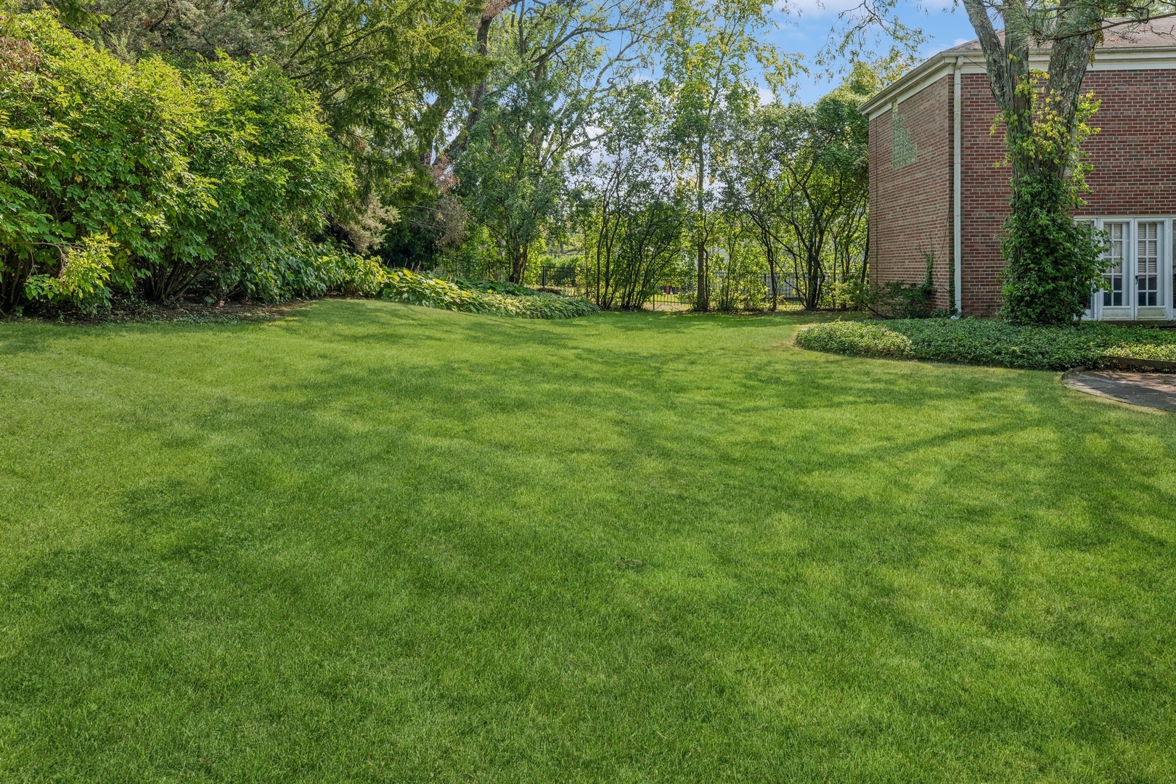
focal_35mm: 24
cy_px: 392
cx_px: 588
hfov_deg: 73.7
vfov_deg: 53.1
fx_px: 784
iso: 200
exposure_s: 1/60
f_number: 8
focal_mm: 24
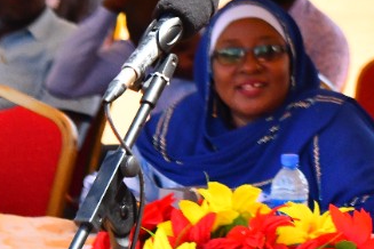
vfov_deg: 4.3
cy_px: 32
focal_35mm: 323
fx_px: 3355
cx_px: 576
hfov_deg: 6.3
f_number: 4.5
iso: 1000
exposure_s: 1/3200
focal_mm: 66
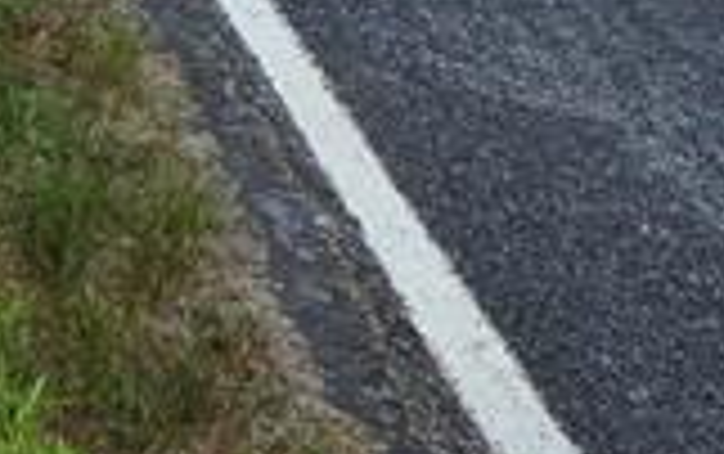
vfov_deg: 7.9
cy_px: -634
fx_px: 3062
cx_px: -899
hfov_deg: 11.6
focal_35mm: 155
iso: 80
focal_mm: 6.3
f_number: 1.7
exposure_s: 1/2038
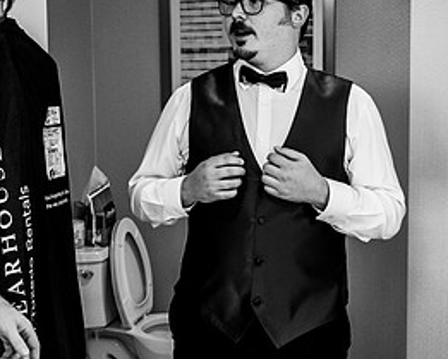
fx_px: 942
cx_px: 139
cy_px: 143
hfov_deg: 26.6
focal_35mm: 71
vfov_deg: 21.5
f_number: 2.8
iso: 1250
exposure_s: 1/125
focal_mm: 34
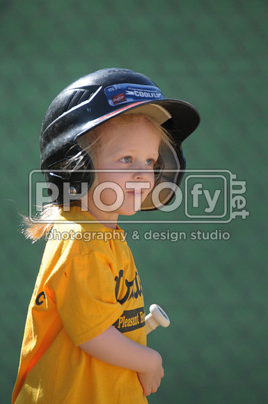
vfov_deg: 3.8
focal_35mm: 540
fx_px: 6048
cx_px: 134
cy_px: 202
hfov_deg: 2.5
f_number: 4
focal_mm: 360
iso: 640
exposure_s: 1/2000
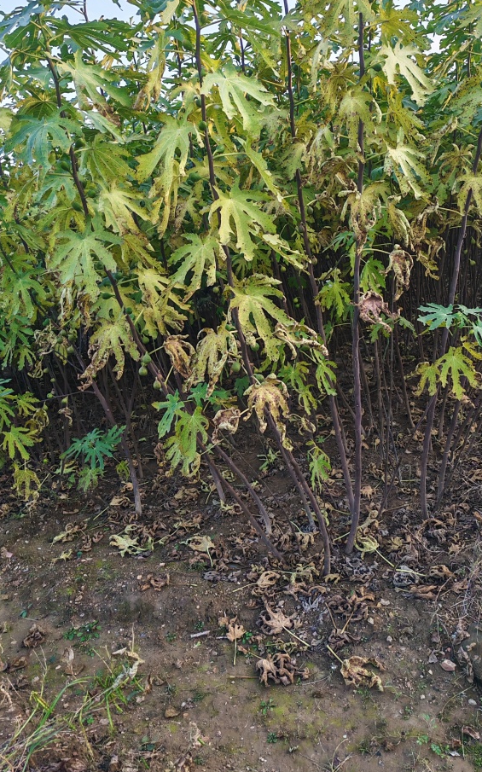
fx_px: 631
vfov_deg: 62.7
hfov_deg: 41.5
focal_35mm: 30
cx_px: 305
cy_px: 337
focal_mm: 6.67
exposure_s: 1/400
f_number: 1.95
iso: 50
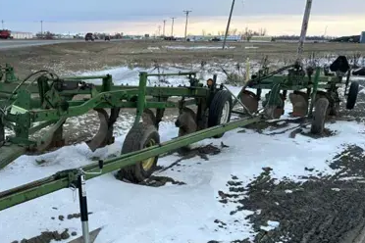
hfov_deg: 43.6
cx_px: 80
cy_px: 180
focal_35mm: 43
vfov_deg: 30.7
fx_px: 436
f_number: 1.78
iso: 64
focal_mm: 6.86
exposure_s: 1/241
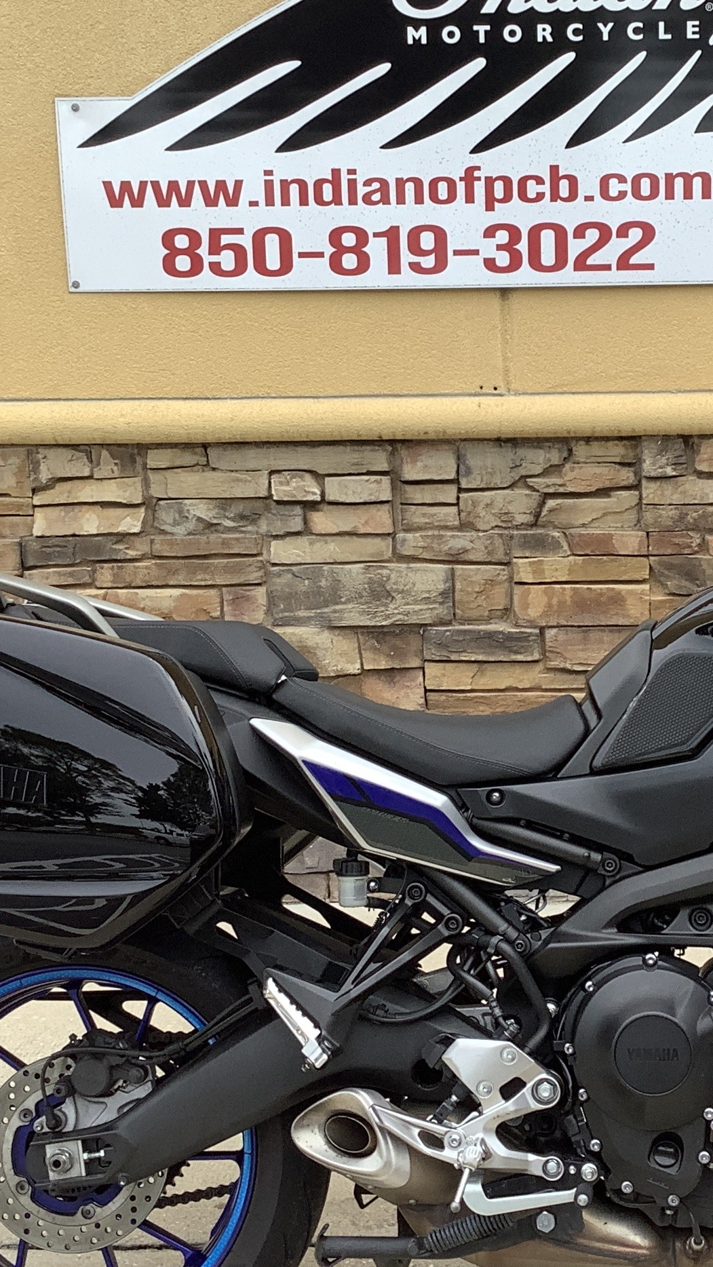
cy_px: 625
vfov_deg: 35.4
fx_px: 1983
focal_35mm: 59
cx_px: 559
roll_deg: +1.3
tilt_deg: -11.8
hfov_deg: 20.2
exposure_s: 1/413
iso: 25
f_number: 2.4
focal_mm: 3.3
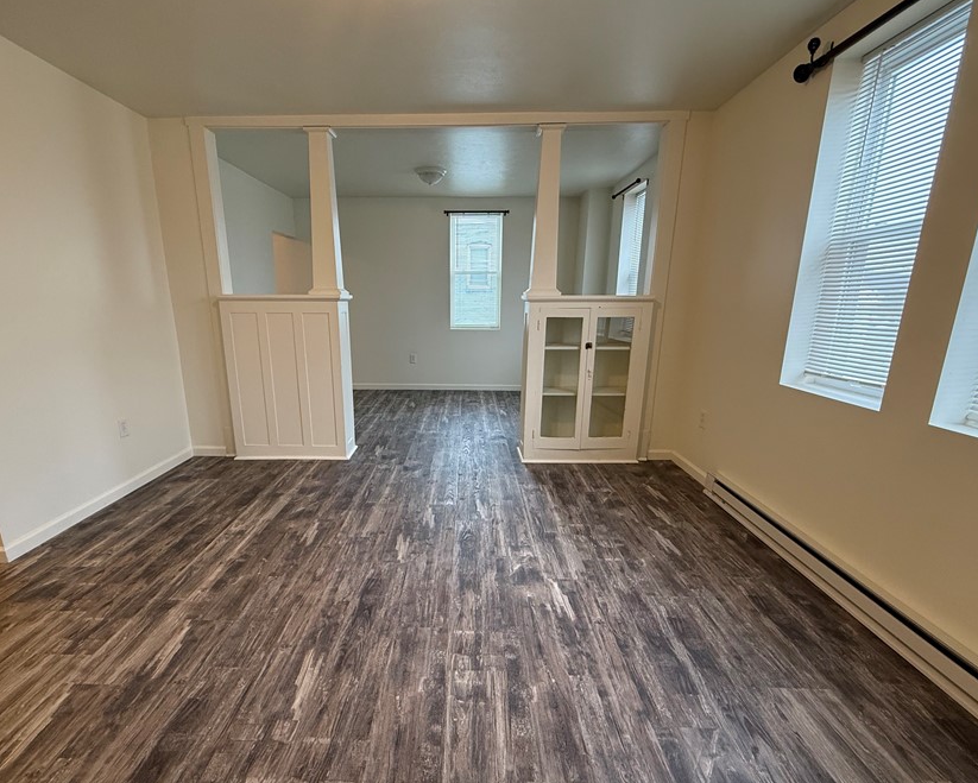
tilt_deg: -14.0
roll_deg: -0.2
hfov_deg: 89.5
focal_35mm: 17
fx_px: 492
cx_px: 455
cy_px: 427
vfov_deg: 76.8
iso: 250
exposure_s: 1/120
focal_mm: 2.22
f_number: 2.2
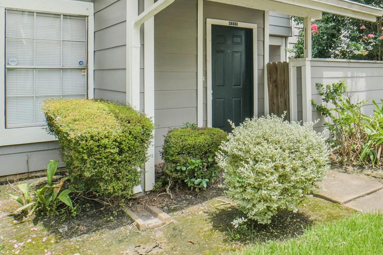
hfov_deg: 61.4
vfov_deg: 40.9
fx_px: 319
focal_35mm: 30
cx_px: 229
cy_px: 36
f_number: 11
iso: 500
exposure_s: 1/400
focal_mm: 14
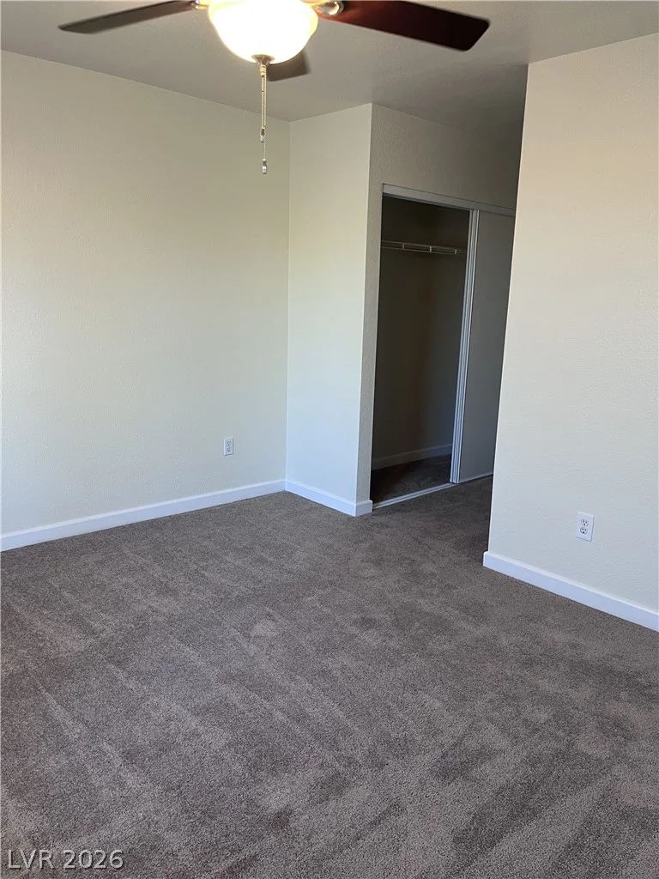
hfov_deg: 53.1
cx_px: 330
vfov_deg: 67.3
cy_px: 440
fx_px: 660
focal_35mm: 26
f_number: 1.6
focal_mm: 5.1
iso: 125
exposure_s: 1/60
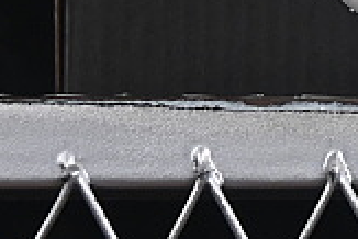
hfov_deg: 4.1
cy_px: -399
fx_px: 4937
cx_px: 918
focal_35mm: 496
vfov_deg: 2.7
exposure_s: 1/100
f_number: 8
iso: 160
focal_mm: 50
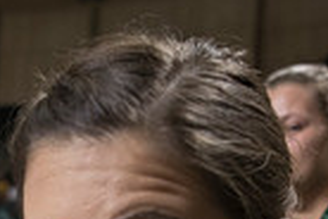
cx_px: 76
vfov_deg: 12.4
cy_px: 392
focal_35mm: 101
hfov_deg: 20.0
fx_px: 920
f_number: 2.8
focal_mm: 24
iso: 2000
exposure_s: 1/320
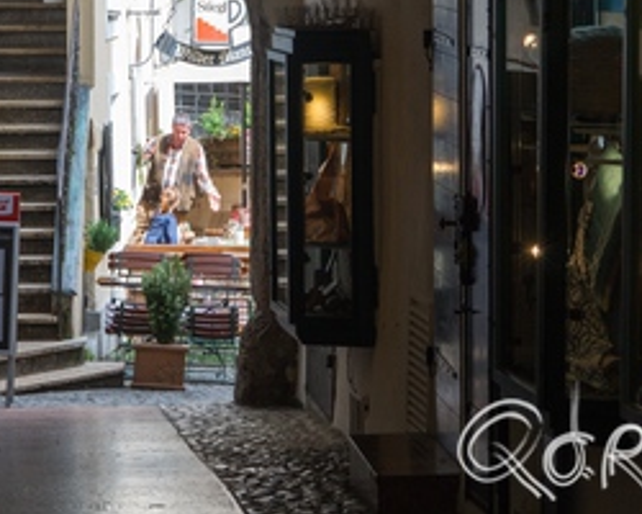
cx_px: 131
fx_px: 3211
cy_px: 89
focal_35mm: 169
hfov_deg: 11.4
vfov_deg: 9.1
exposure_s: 1/100
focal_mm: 60
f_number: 7.1
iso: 200
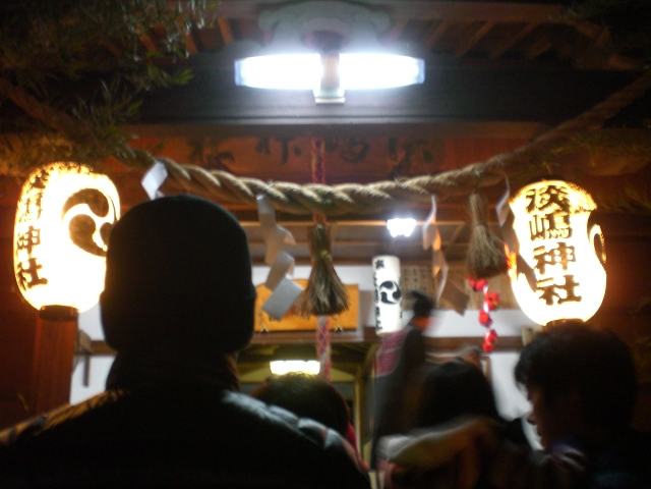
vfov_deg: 37.7
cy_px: 244
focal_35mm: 38
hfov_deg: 49.0
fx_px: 715
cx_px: 326
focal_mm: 6.3
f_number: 3.1
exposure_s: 1/5
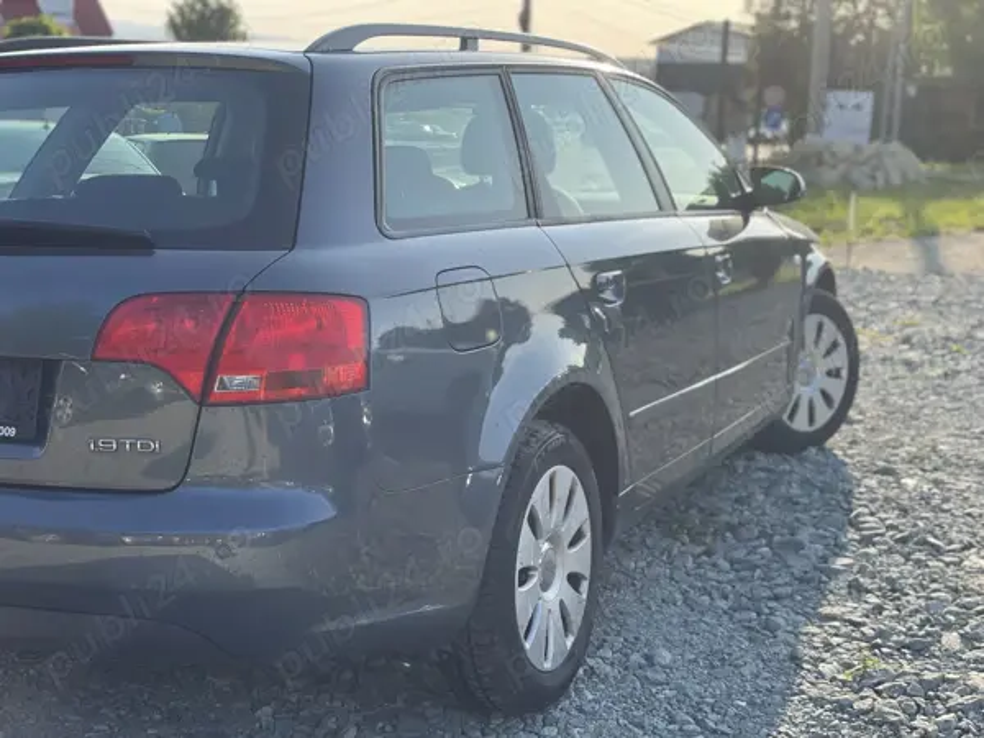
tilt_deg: -12.0
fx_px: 1478
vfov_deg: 28.0
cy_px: 369
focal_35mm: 52
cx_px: 492
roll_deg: -2.0
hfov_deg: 36.8
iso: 32
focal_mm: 6
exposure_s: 1/615
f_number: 2
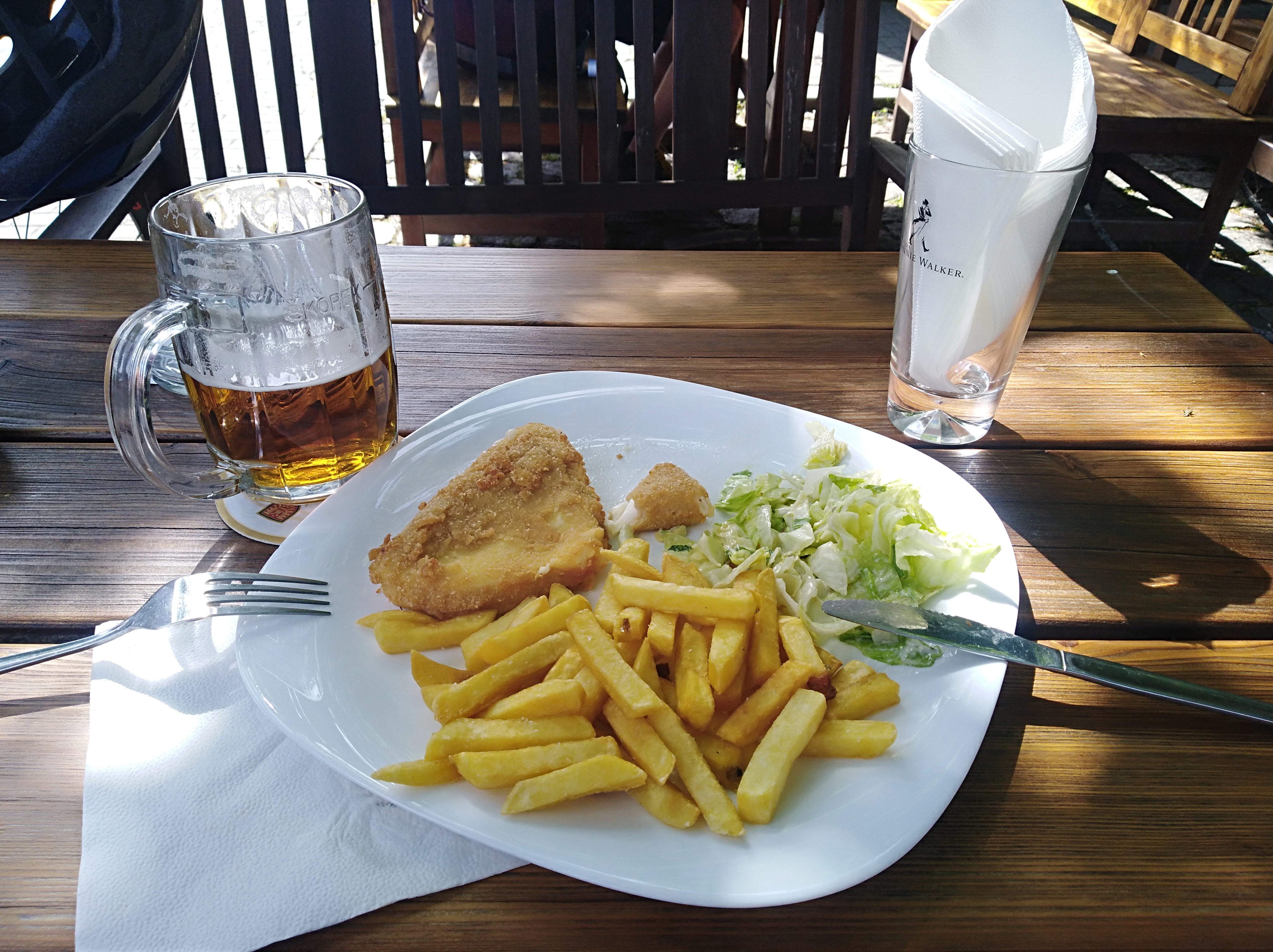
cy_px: 476
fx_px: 955
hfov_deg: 67.4
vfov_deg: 53.0
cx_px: 636
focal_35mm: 26
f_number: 2.2
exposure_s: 1/252
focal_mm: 3.83
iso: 100
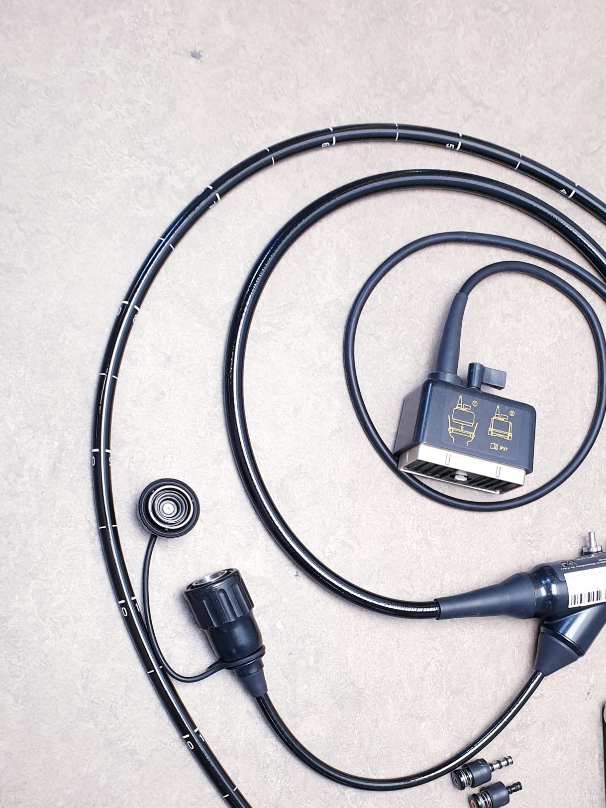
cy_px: 609
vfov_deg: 44.2
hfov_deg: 34.6
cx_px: 428
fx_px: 957
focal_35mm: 41
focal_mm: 4.3
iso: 125
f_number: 2.4
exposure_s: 1/50
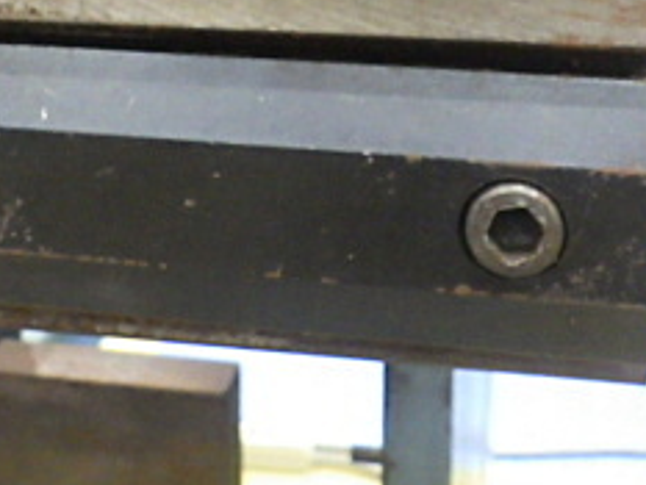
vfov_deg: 18.0
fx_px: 1438
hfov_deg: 25.2
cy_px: -133
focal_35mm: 77
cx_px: 233
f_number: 3.5
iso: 1600
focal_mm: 5
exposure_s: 1/25
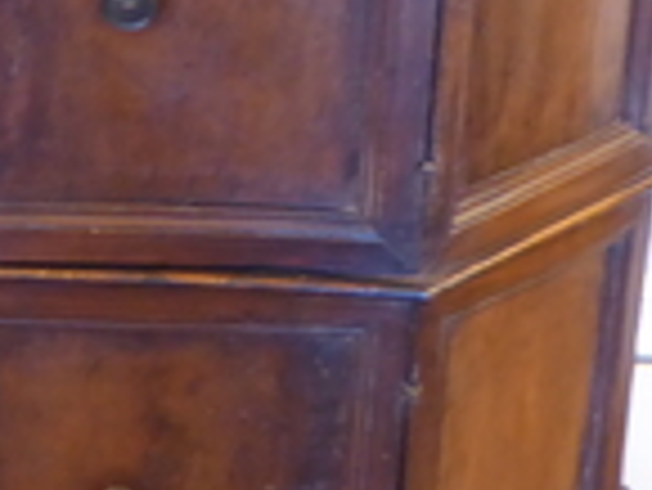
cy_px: 148
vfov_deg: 10.0
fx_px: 2809
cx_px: -22
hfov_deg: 13.0
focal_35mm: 149
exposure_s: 1/5
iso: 400
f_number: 3.7
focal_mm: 6.3
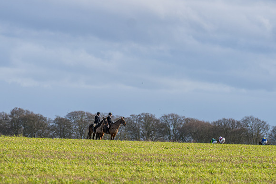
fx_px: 2413
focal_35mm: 315
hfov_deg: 6.5
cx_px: 138
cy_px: 92
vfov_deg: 4.4
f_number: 4
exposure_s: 1/1600
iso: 200
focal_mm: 192
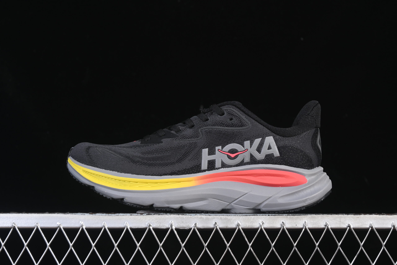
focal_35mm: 75
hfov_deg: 27.0
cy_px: 132
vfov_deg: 18.2
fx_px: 827
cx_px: 198
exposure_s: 1/50
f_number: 6.3
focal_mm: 50
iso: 160
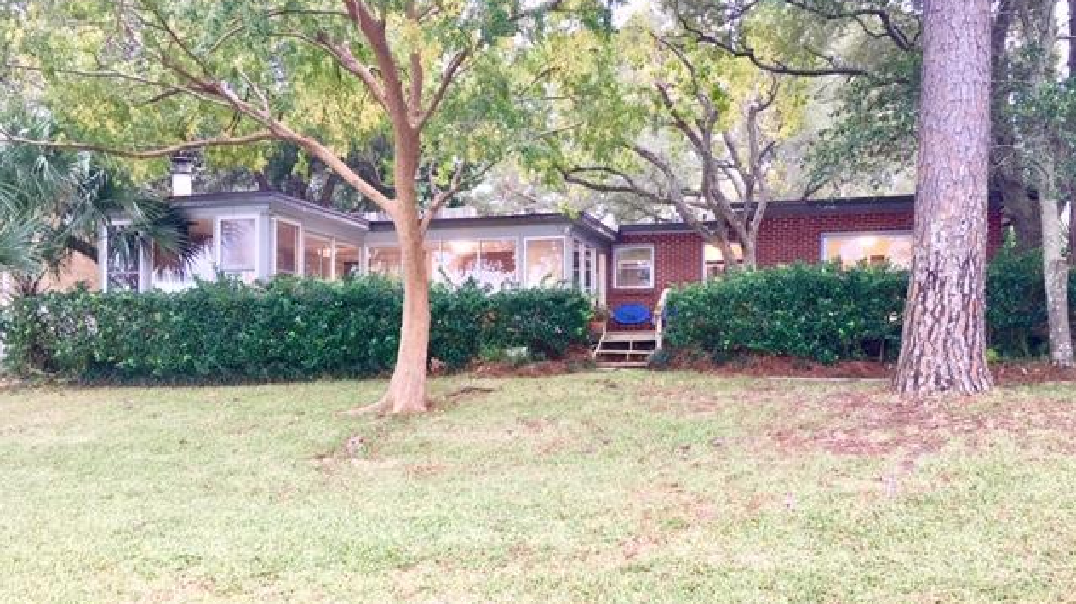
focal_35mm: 32
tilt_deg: +1.3
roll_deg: -1.4
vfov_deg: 36.5
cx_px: 541
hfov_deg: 61.0
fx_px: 913
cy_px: 356
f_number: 2.2
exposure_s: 1/15
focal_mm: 4.15
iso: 32
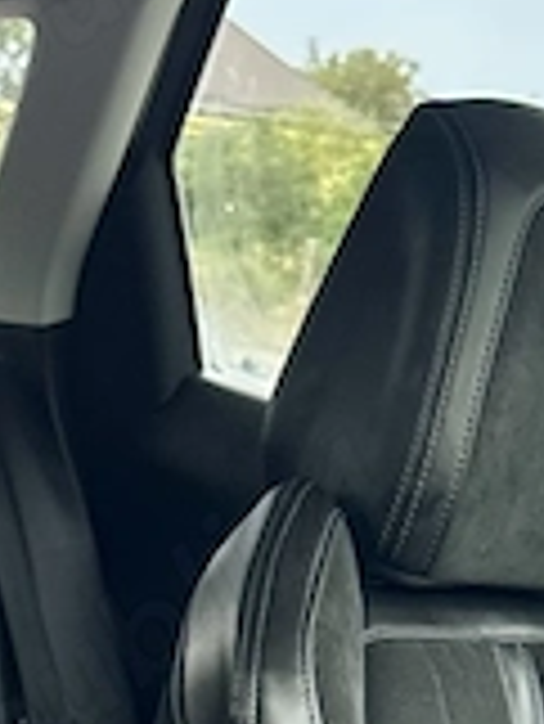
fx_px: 2490
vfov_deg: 14.1
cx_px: -67
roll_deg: -7.6
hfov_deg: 12.2
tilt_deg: -21.8
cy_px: 1403
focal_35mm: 119
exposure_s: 1/121
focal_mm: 6.86
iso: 125
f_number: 1.78
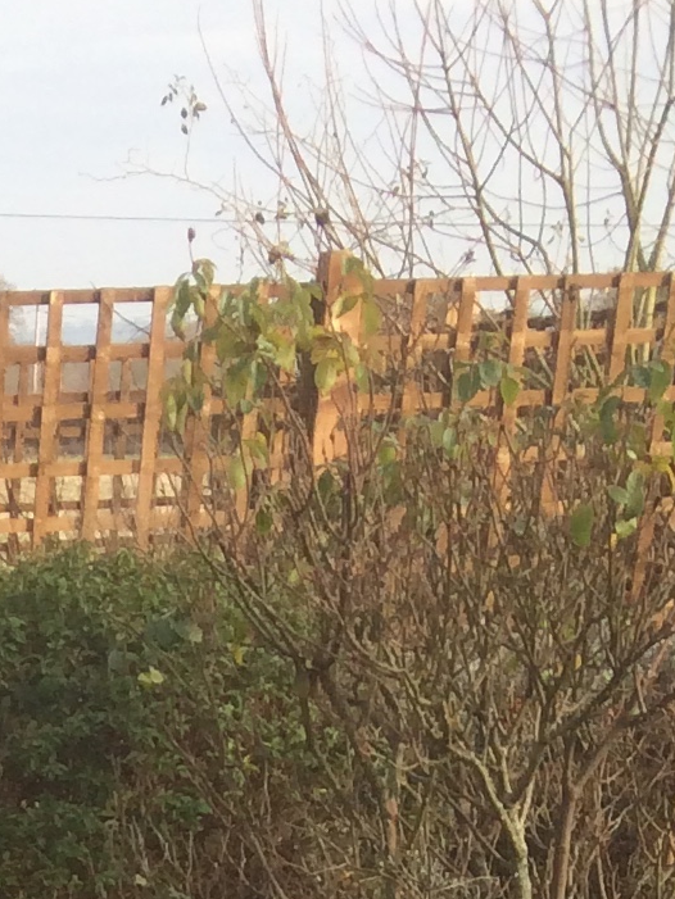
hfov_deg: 9.8
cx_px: -867
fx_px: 3509
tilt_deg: -22.9
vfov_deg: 12.4
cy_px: 1933
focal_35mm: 135
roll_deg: +3.3
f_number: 2.2
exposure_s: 1/695
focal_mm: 4.15
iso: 32
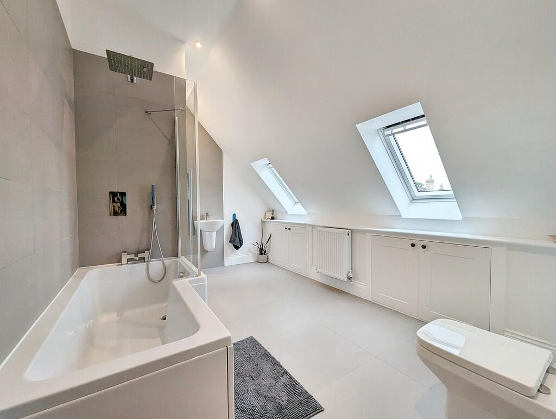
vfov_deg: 90.1
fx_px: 209
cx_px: 278
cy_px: 210
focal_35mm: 13
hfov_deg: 106.1
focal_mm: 1.9
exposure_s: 1/155
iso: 49
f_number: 2.2
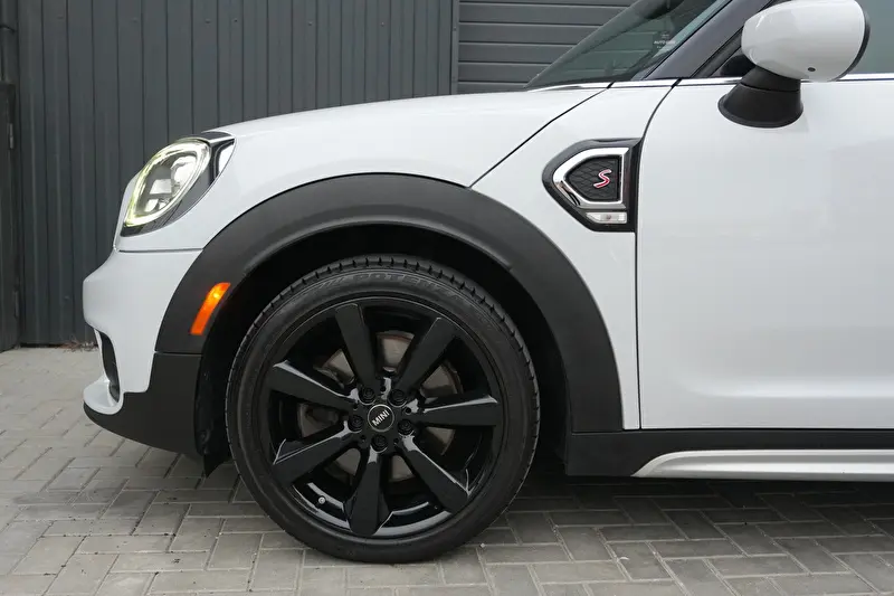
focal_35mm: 38
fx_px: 931
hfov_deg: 51.3
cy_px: 298
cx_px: 447
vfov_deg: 35.5
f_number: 4.5
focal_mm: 25
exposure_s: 1/160
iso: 1600
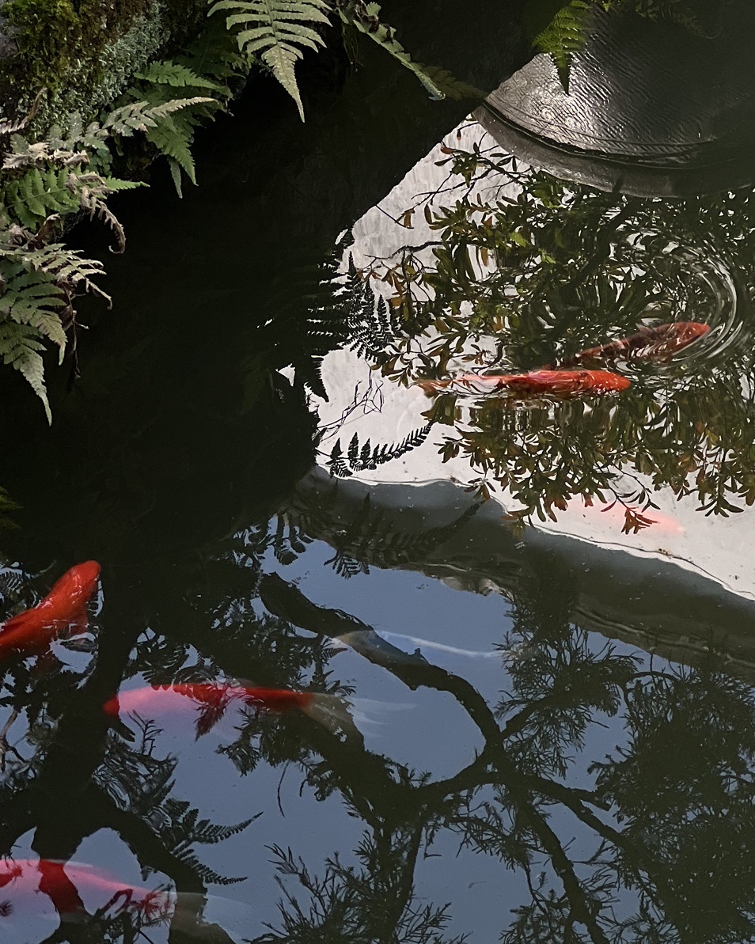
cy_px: 388
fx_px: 3520
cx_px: 416
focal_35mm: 126
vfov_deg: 15.3
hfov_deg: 12.2
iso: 32
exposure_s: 1/121
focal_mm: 9
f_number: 2.8
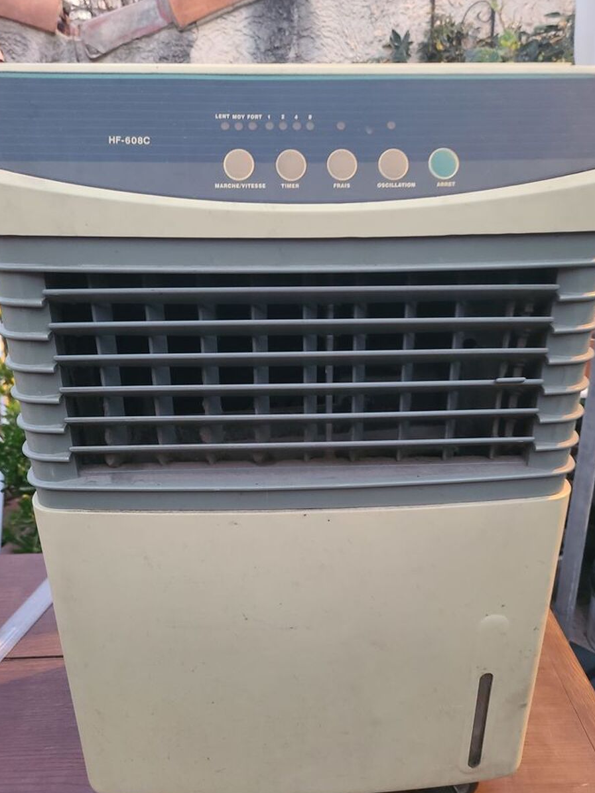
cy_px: 436
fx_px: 664
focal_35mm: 29
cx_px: 303
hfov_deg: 48.2
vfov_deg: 61.5
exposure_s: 1/25
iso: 640
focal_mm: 5.4
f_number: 1.8
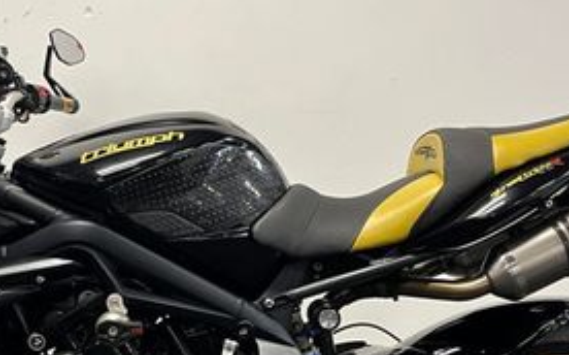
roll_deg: -0.2
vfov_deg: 20.0
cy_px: 295
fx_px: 992
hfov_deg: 31.9
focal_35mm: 64
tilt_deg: -3.2
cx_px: 221
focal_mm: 5.1
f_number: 1.6
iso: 125
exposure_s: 1/50
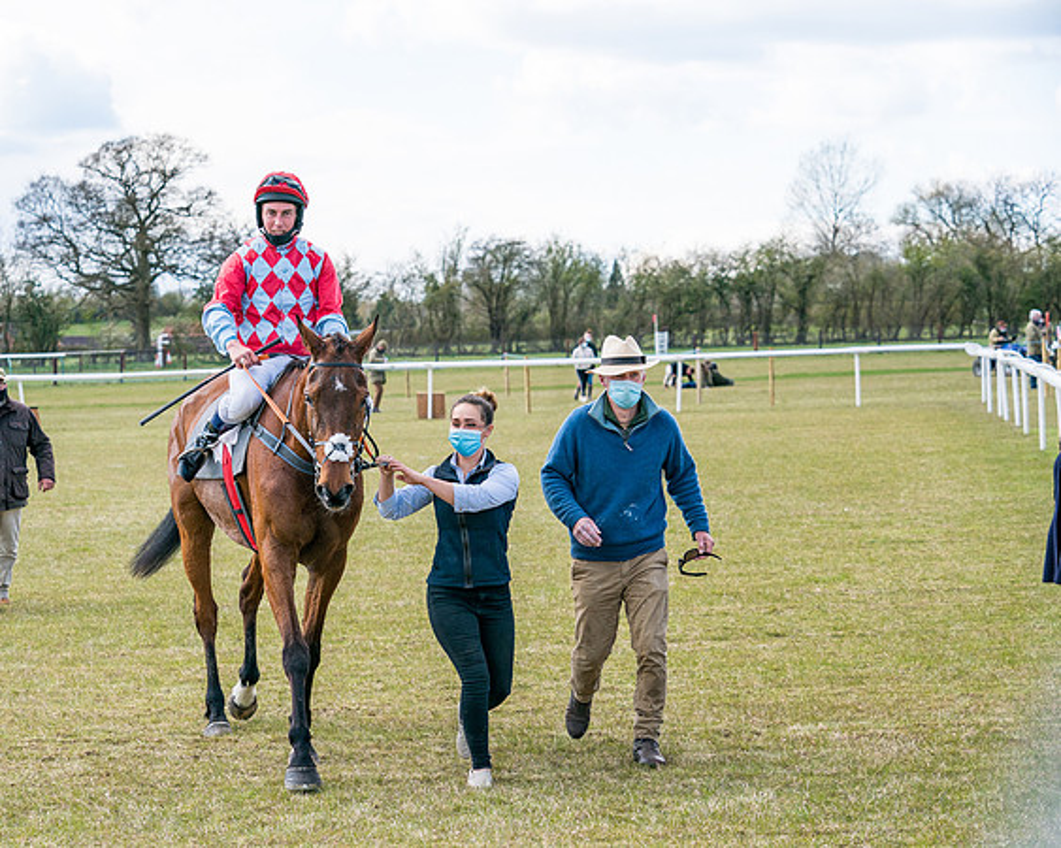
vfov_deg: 18.4
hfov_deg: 22.8
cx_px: 386
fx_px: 2622
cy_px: 428
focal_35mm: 84
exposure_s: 1/1600
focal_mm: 70
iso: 400
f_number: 5
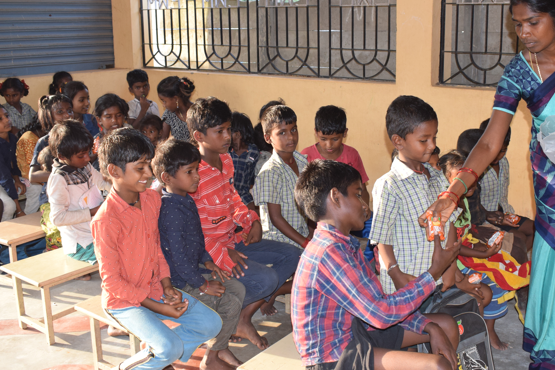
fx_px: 658
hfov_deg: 45.6
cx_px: 320
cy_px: 160
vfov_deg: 31.4
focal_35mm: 43
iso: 640
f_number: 5.6
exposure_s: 1/125
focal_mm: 21
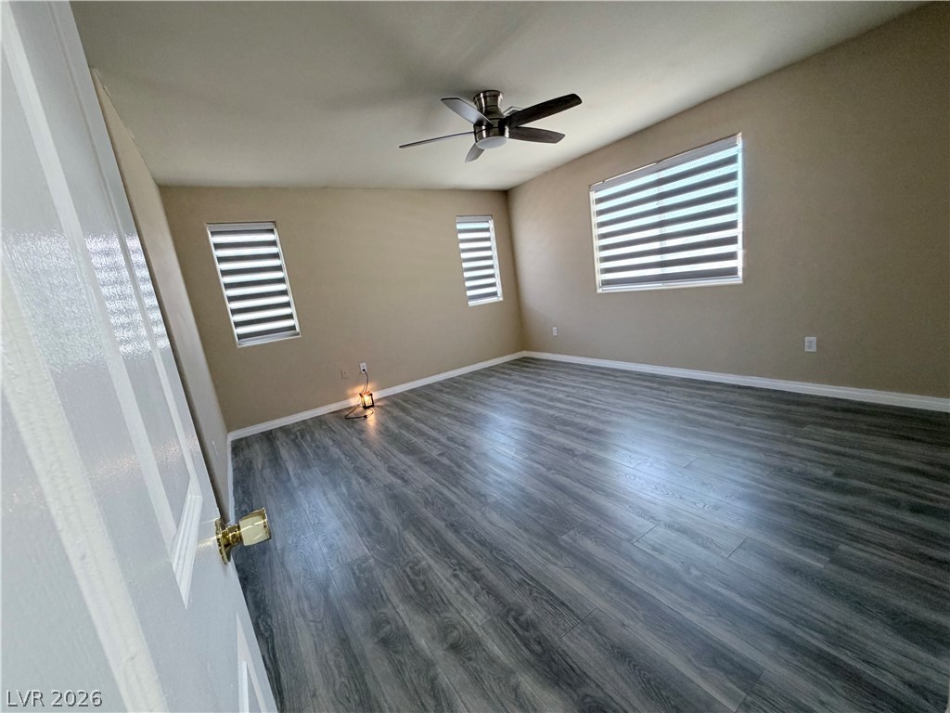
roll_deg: +8.1
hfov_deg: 102.1
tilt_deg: -11.6
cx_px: 475
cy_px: 356
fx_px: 384
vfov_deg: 85.7
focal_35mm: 14
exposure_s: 1/60
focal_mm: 2.22
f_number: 2.2
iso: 250
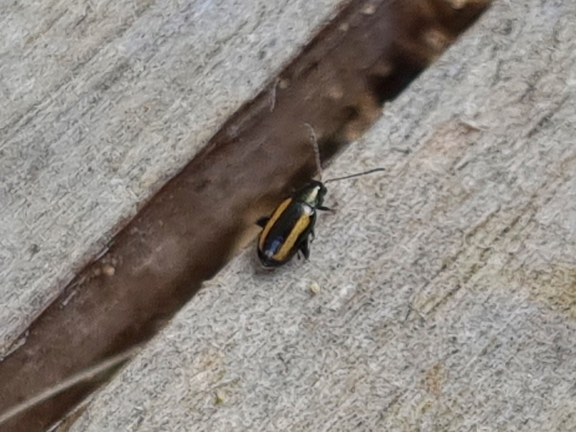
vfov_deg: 53.1
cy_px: 216
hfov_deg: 67.3
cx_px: 288
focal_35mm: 26
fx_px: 433
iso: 50
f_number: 1.8
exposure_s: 1/139
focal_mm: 5.4
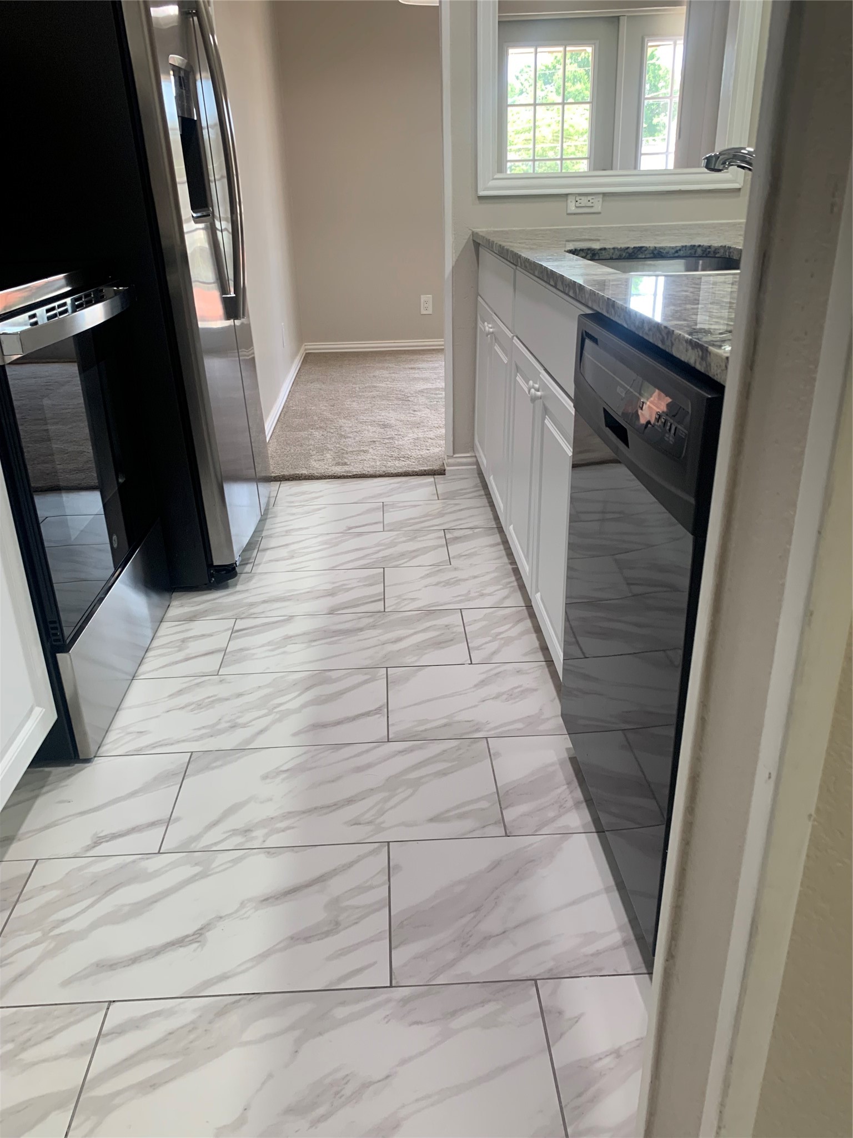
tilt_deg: -23.7
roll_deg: +2.8
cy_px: 569
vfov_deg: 67.3
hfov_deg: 53.1
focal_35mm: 26
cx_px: 426
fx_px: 854
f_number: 1.8
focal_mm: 4.25
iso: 64
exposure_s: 1/60
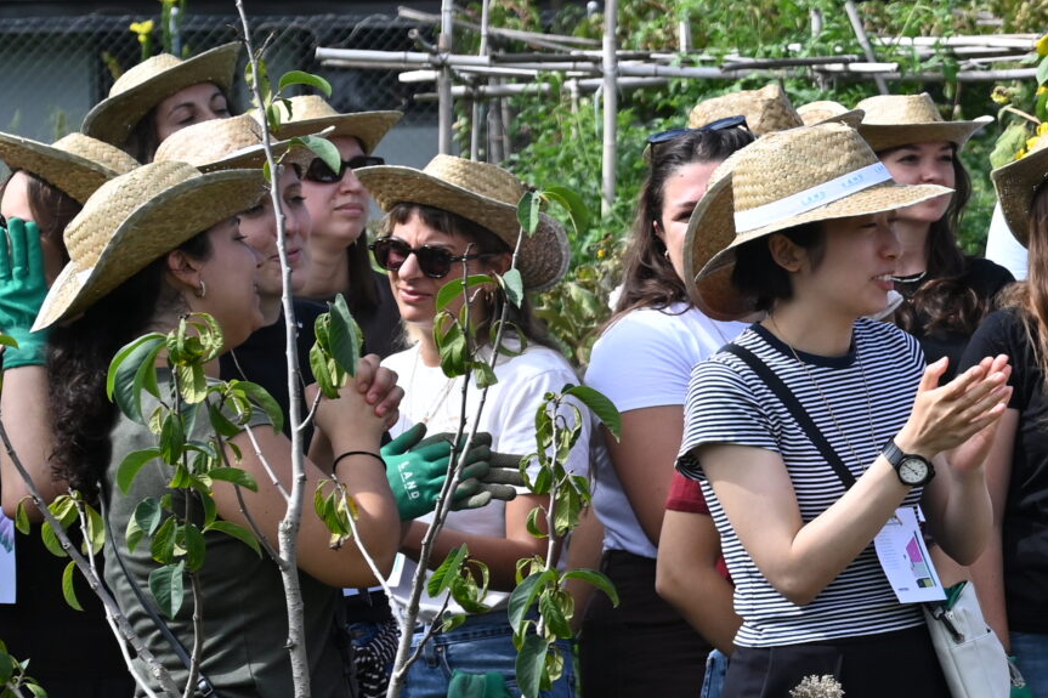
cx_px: 2153
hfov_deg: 9.6
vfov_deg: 6.9
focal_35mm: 198
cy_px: 381
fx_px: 5763
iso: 110
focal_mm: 48
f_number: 5.6
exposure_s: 1/250
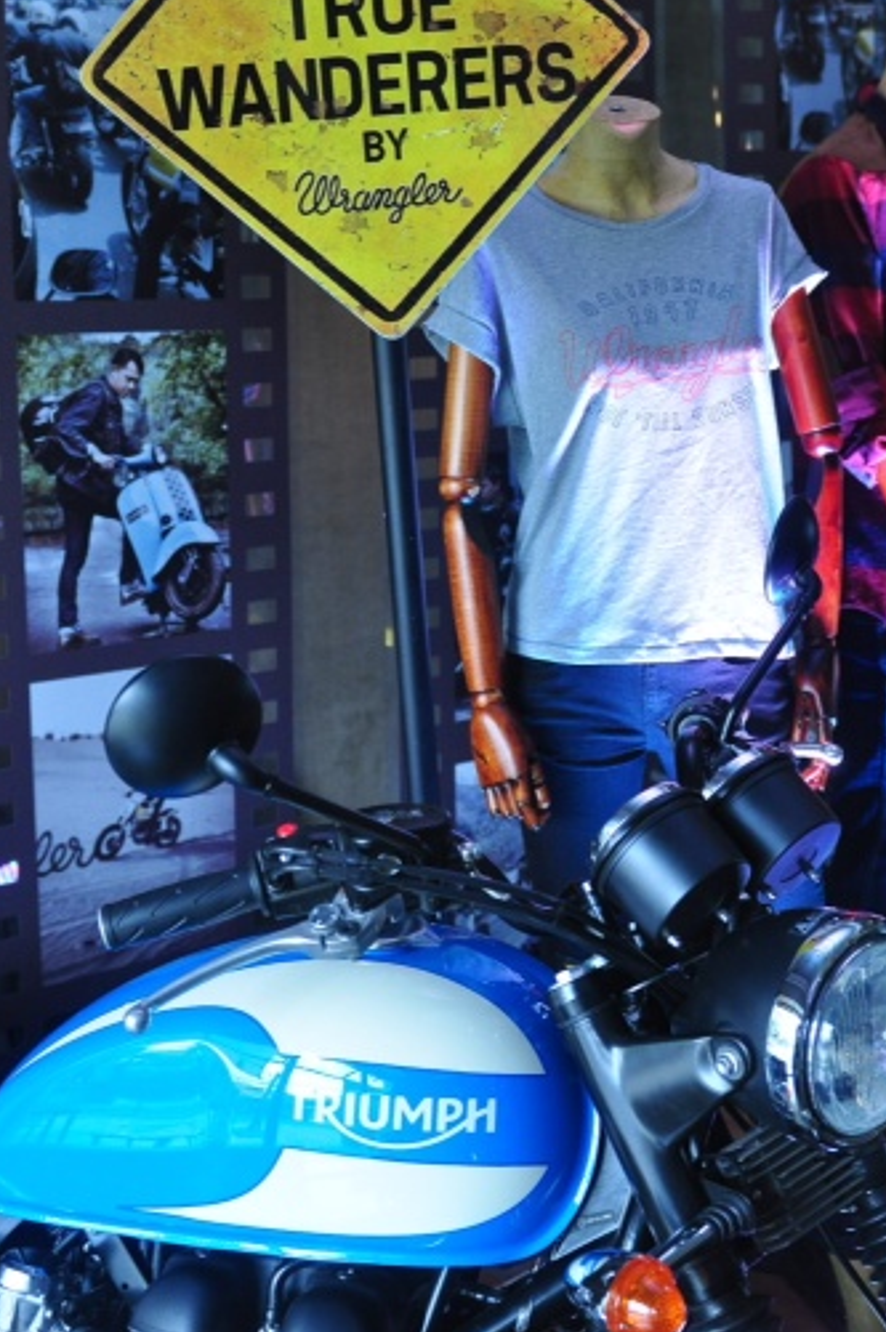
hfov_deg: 29.1
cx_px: 529
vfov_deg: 42.4
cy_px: 489
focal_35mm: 46
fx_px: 1702
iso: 800
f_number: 2.8
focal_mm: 24
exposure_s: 1/250
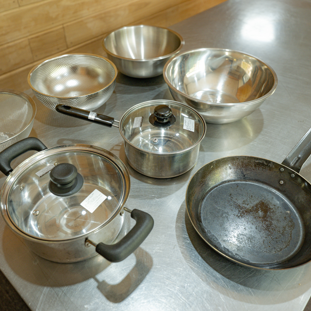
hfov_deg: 52.5
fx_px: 315
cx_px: 150
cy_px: 154
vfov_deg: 52.5
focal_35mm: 31
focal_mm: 24
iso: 320
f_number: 3.2
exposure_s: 1/30
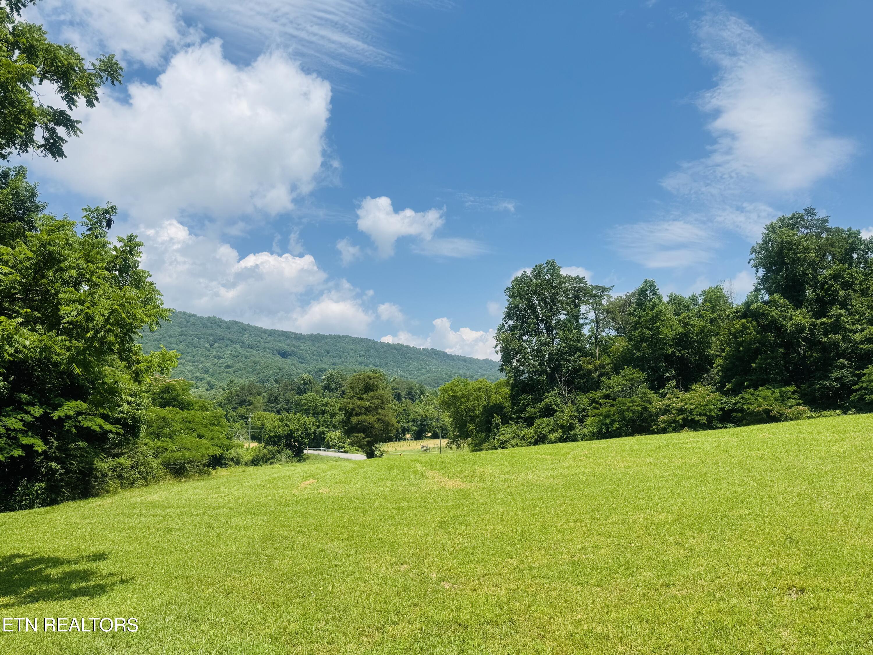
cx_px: 436
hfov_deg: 71.6
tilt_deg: +8.6
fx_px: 605
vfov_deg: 56.8
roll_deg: +1.1
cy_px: 328
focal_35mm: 24
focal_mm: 6.76
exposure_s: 1/7092
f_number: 1.78
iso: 80
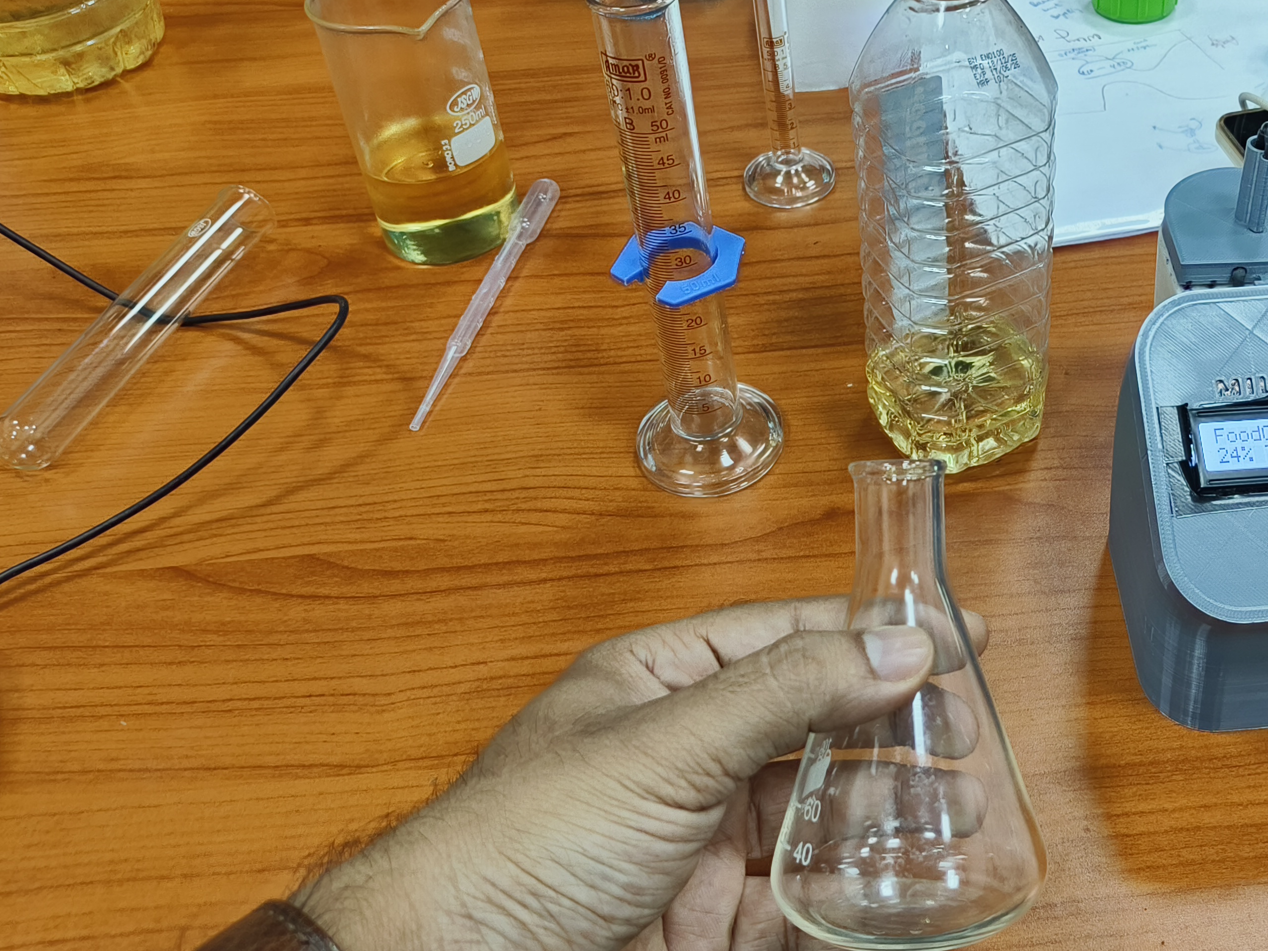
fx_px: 1355
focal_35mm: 37
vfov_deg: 37.7
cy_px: 240
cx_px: 955
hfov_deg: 48.2
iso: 421
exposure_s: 1/50
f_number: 1.88
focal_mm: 5.56
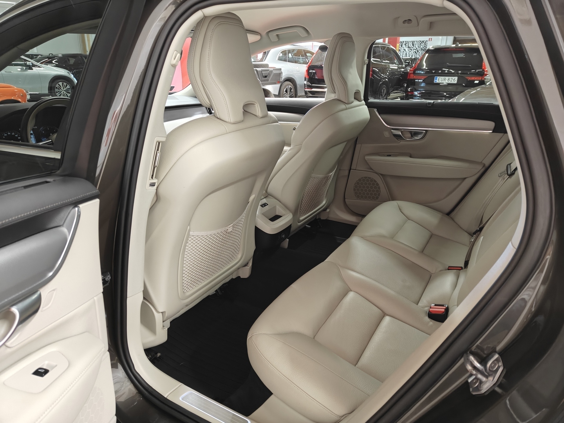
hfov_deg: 71.6
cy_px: 212
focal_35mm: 24
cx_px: 282
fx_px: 391
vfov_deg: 56.8
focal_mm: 5.59
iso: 160
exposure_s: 1/37
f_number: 1.8
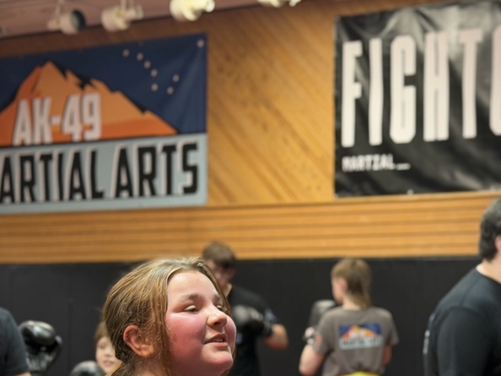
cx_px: 409
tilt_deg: +0.6
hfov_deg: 20.0
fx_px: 1403
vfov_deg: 15.1
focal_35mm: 97
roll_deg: -0.6
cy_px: 314
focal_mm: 6.76
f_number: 1.78
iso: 200
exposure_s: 1/40
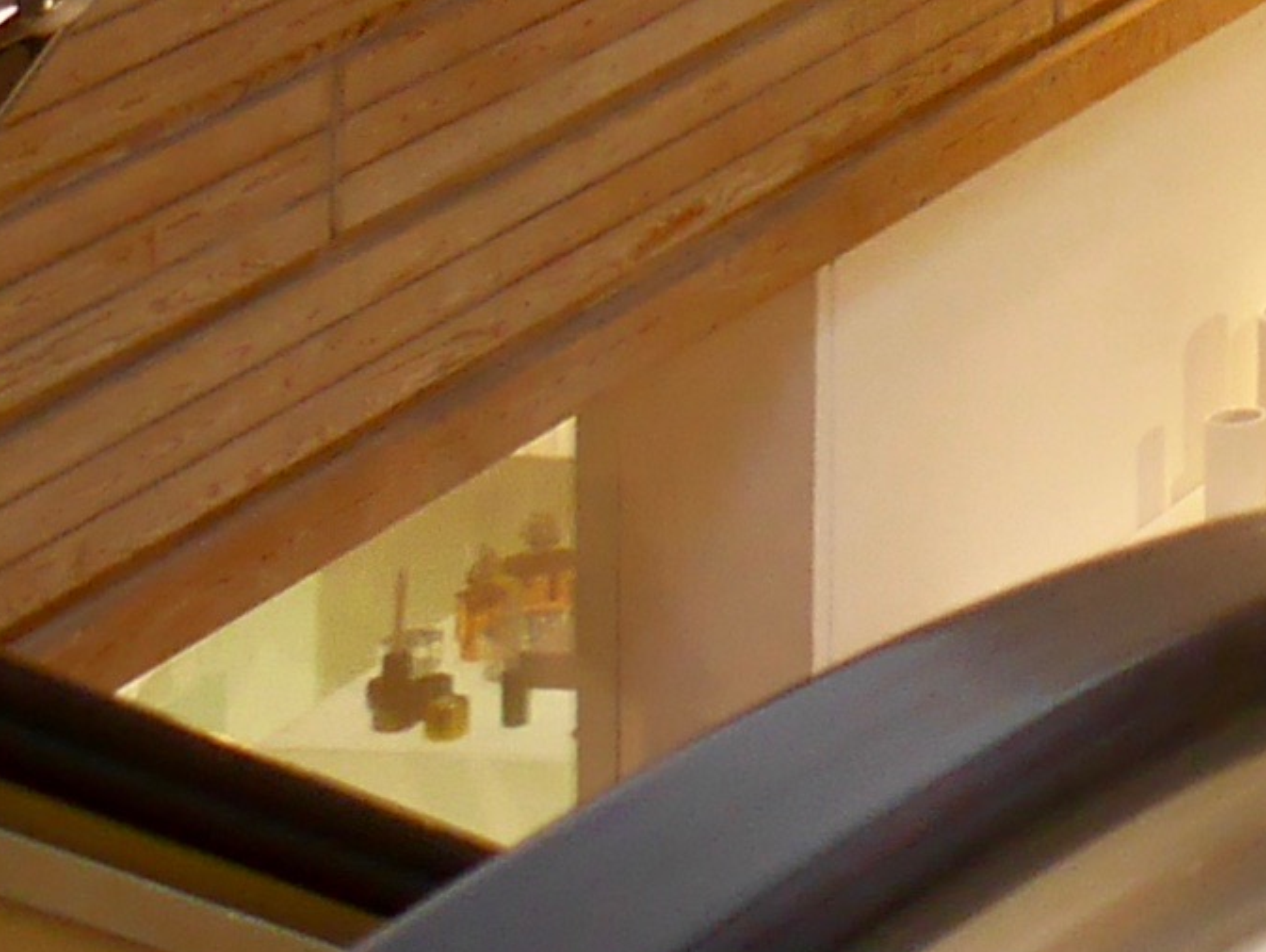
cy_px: -2155
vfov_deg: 6.5
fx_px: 7466
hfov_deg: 8.4
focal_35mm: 204
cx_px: 3588
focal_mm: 15
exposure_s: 1/60
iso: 640
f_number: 4
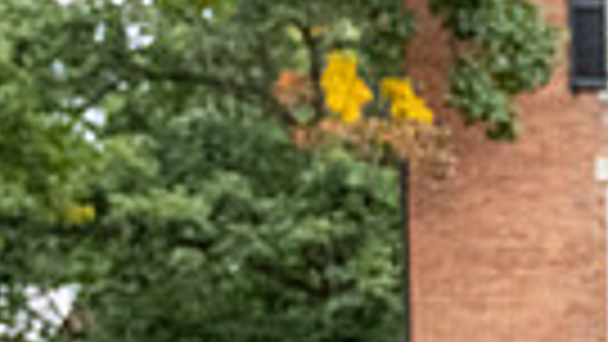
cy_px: 574
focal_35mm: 108
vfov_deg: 10.7
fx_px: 1741
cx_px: 1112
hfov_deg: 16.4
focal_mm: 24
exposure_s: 1/500
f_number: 4
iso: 4000
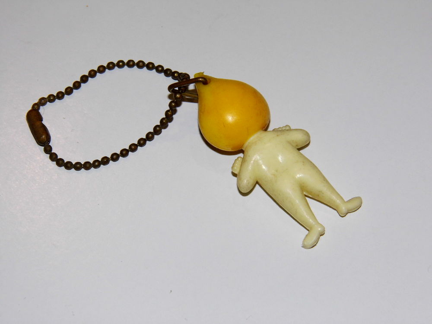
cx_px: 216
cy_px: 162
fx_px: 1647
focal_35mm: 132
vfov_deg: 11.2
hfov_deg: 14.9
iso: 100
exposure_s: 1/60
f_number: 4.7
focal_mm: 23.6
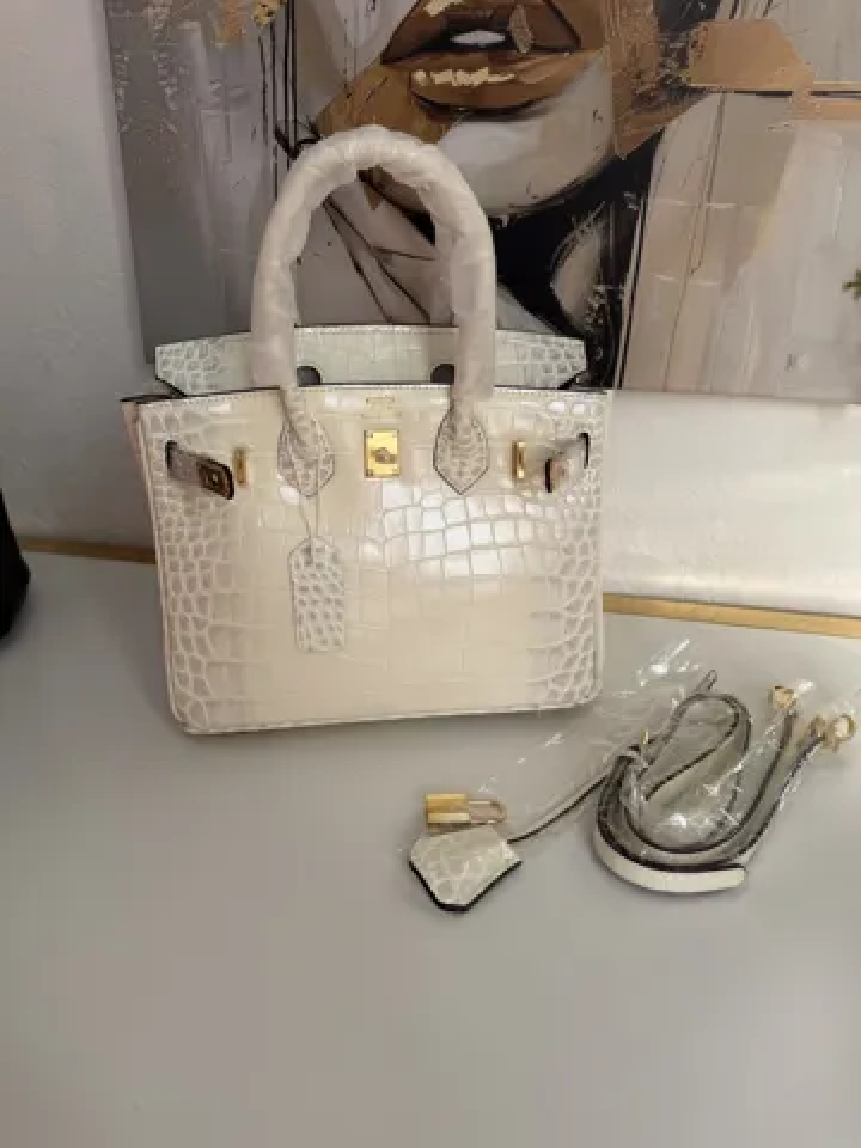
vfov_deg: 71.6
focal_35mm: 24
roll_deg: +0.6
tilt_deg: -24.9
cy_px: 574
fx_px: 796
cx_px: 430
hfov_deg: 56.8
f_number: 1.78
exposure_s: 1/172
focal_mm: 6.76
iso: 64
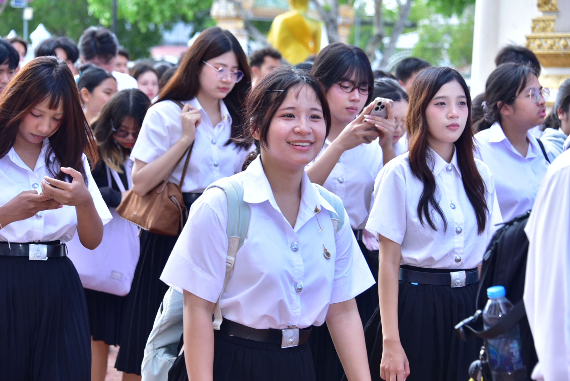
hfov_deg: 20.4
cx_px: 285
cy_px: 190
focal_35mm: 100
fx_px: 1584
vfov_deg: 13.7
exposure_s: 1/160
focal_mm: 100
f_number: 6.3
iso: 250
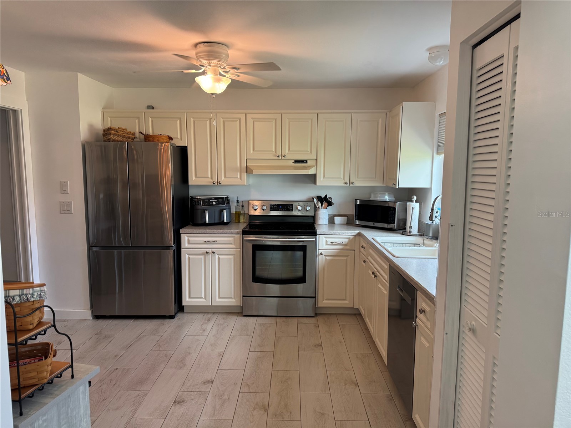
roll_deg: -0.5
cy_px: 214
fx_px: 396
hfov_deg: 71.6
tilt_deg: -7.0
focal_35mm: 24
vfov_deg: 56.8
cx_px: 286
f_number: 1.78
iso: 125
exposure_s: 1/120
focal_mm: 6.76
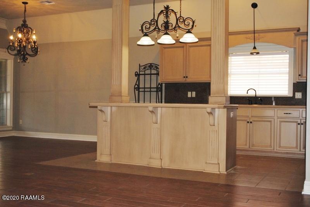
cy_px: 104
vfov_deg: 30.9
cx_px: 155
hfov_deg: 44.9
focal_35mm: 44
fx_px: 375
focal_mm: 29
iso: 200
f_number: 4.5
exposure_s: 1/60
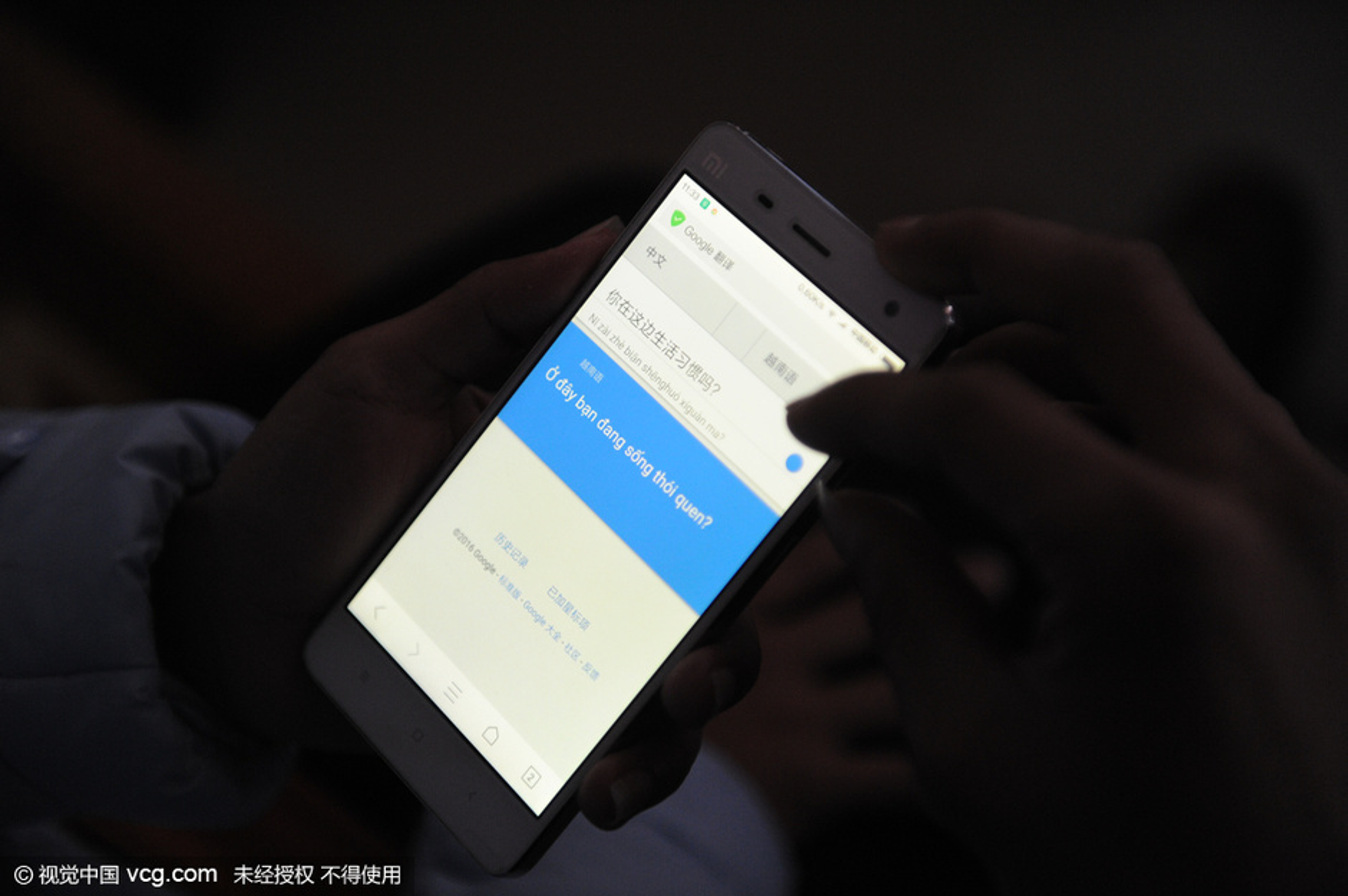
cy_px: 448
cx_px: 674
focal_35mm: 70
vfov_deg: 19.4
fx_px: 2619
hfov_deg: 28.9
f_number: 2.8
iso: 2500
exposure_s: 1/200
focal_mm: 70
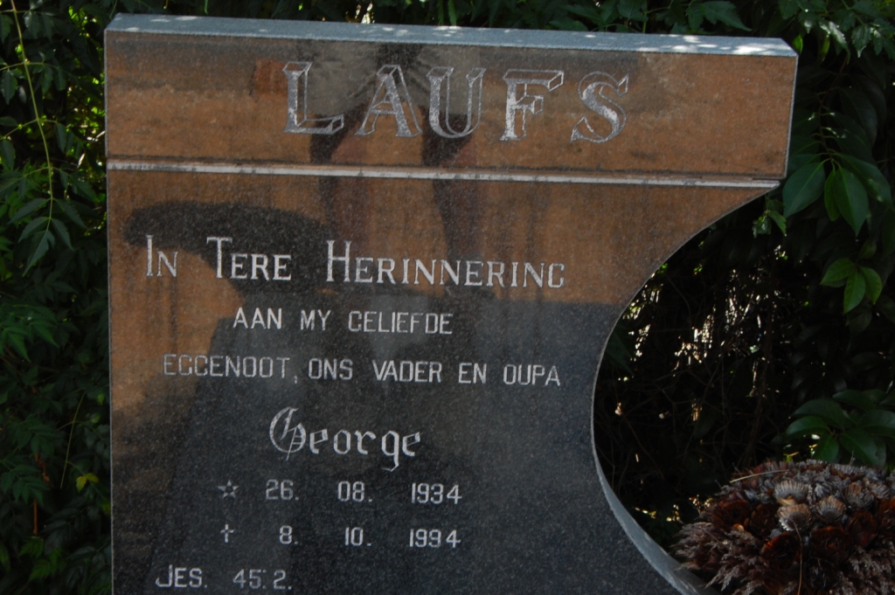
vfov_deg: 16.5
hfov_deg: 24.6
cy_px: 298
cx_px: 448
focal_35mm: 82
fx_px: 2049
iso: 400
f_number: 18
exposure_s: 1/40
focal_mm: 55
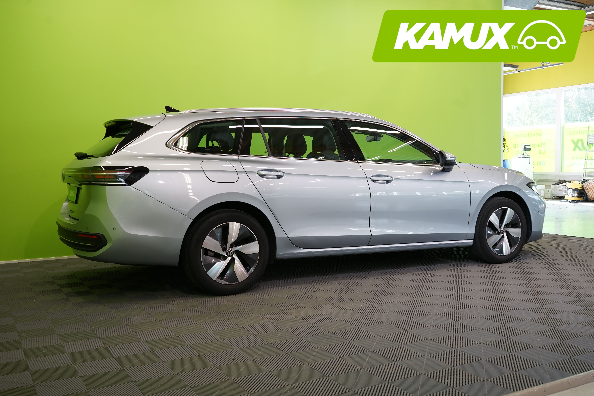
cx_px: 296
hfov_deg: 54.4
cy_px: 194
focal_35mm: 35
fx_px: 577
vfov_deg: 37.9
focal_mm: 34
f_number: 6.3
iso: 500
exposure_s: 1/40
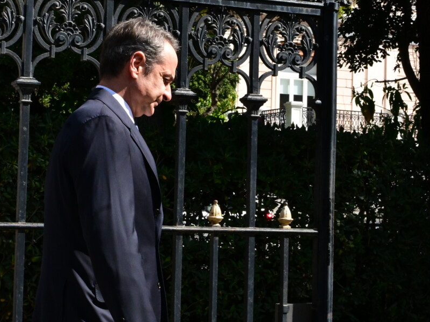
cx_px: 159
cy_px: 187
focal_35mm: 72
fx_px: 895
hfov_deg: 26.9
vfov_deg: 20.4
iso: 2500
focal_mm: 33.5
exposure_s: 1/1000
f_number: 16
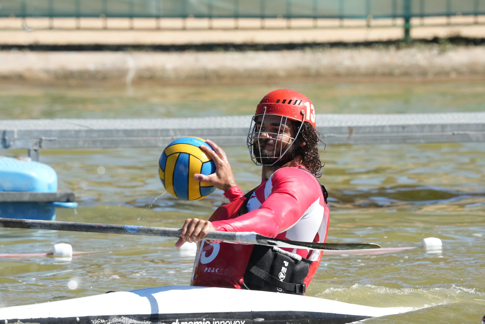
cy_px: 162
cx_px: 242
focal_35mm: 641
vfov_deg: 2.1
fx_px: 8636
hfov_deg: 3.2
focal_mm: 600
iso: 800
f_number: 11
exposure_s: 1/640
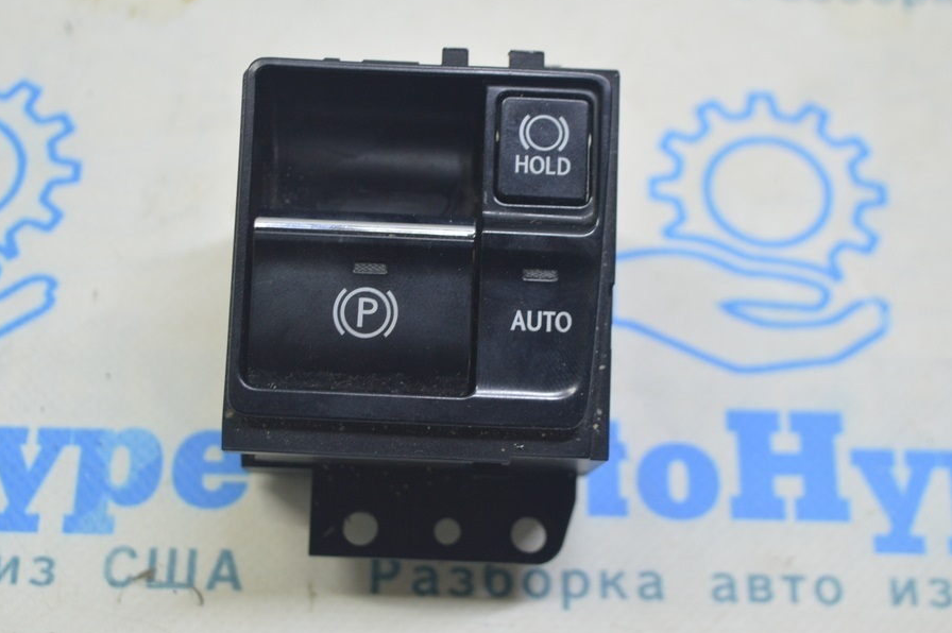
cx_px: 440
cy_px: 286
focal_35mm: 72
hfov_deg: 28.1
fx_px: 1903
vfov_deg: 18.9
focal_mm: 42
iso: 400
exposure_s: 1/20
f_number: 5.6
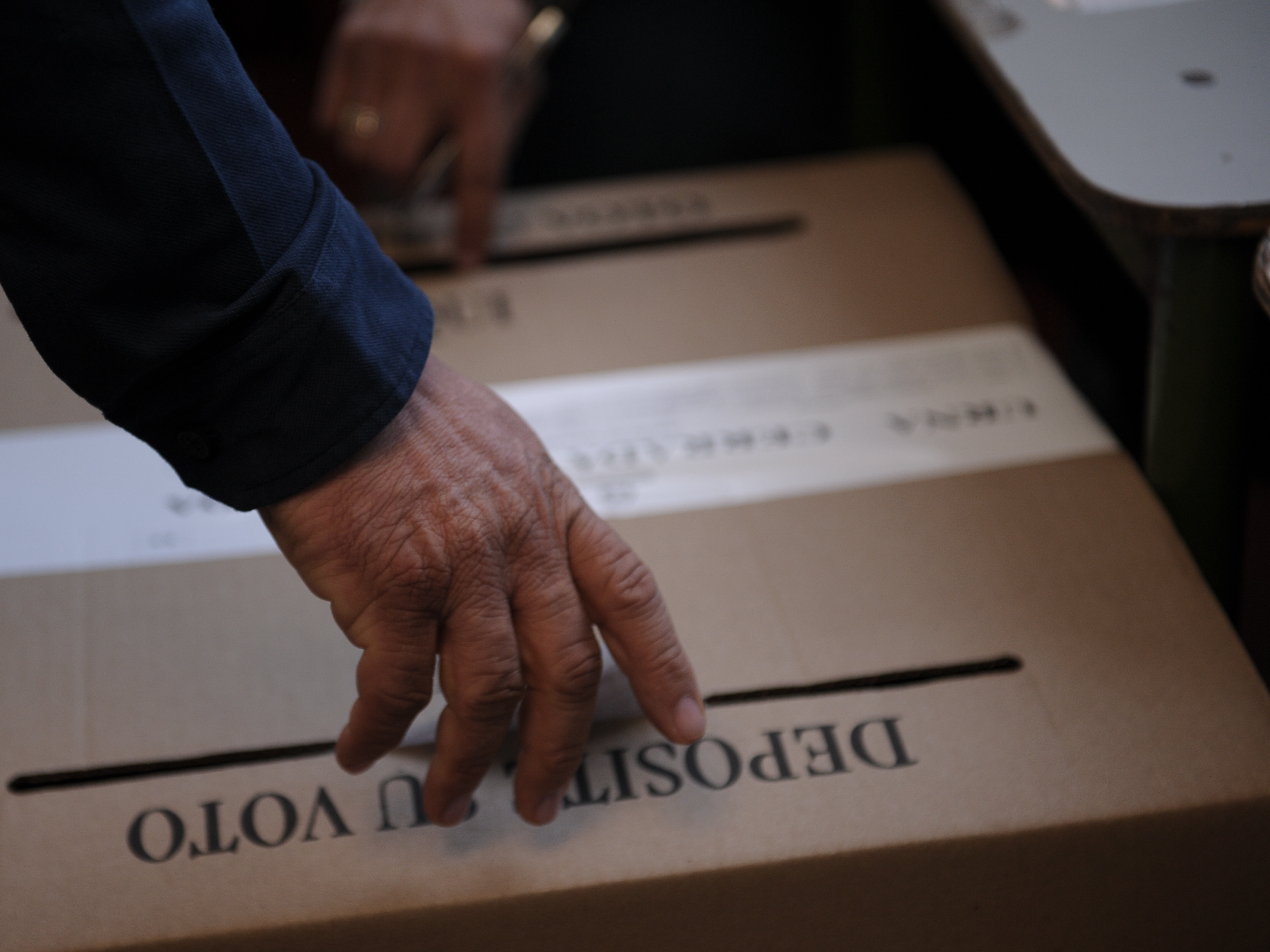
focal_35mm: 84
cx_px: 506
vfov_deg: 17.6
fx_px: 3082
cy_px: 502
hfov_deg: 23.2
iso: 1000
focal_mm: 70
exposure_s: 1/640
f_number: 2.8
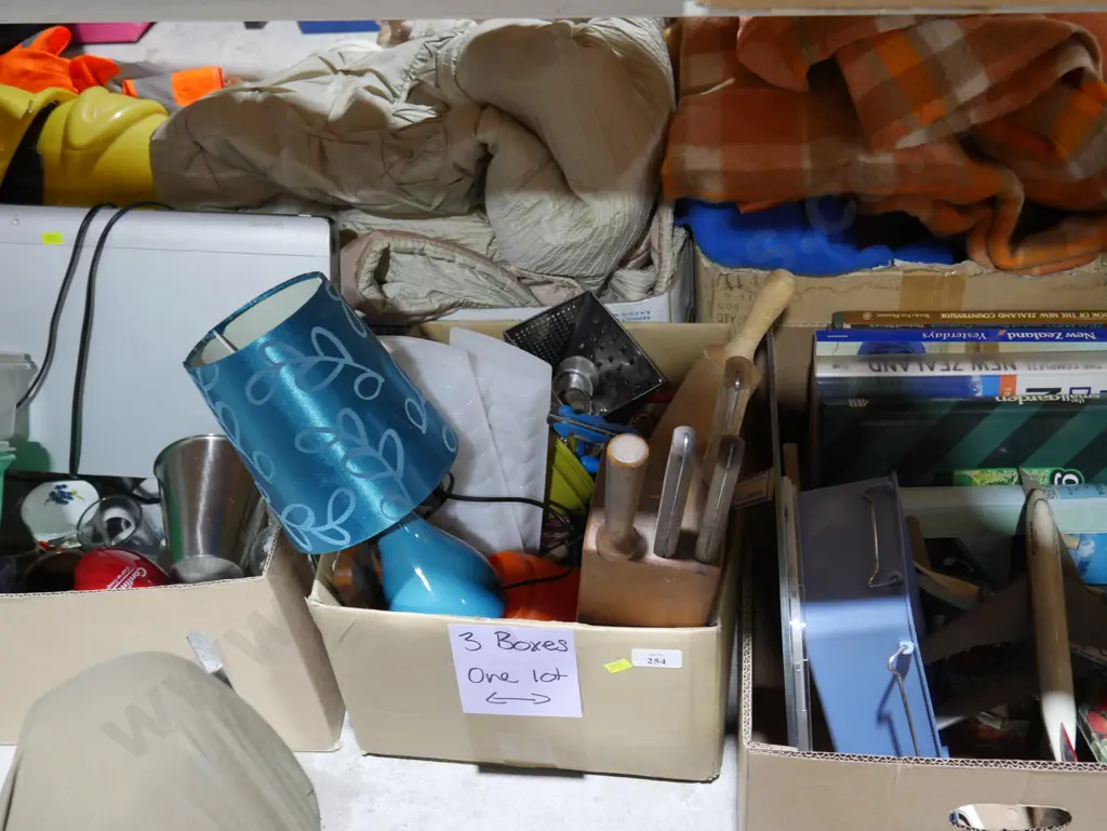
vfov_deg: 39.7
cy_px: 416
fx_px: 1152
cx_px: 554
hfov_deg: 51.3
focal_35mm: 36
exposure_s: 1/60
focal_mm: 18
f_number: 4
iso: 800
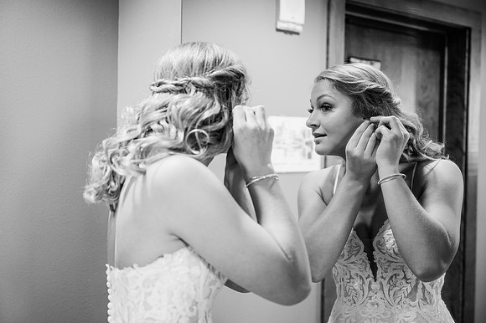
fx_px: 633
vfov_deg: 28.7
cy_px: 162
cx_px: 237
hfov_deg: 42.0
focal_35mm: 47
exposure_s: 1/125
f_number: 2.8
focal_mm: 45
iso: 500
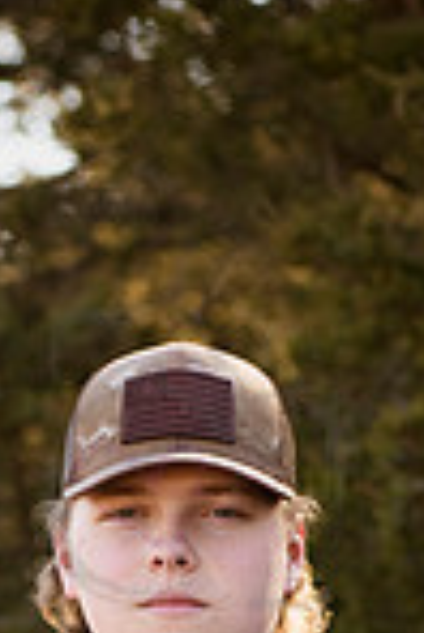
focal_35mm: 279
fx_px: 4917
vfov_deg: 7.3
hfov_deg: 4.9
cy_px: 877
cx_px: 158
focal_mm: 92
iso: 800
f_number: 5
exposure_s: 1/1000
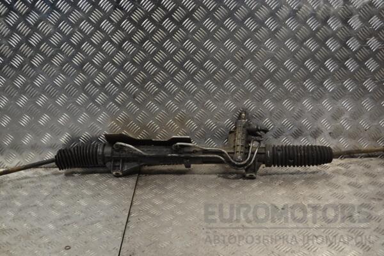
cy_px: 128
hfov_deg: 41.1
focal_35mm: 48
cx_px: 192
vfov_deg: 28.1
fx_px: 512
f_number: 5.6
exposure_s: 1/125
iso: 400
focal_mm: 32
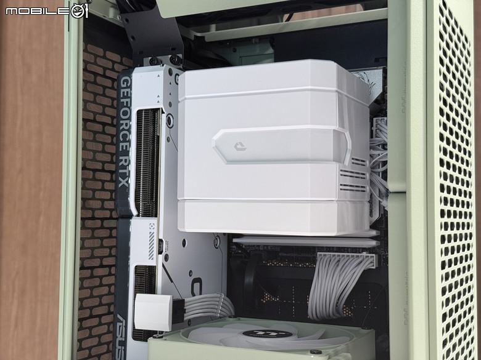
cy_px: 180
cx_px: 240
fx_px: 667
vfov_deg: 30.3
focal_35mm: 48
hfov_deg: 39.7
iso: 200
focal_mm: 6.76
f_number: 1.78
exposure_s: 1/60
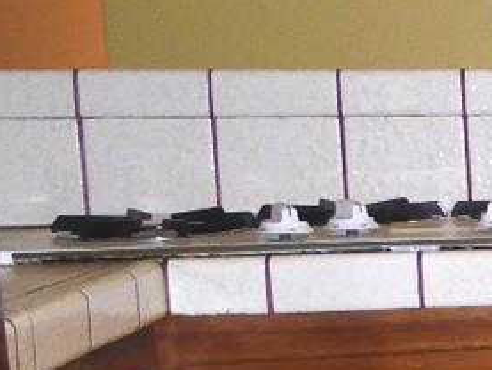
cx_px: 1298
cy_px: 368
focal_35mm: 130
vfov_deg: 11.3
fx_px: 1849
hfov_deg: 11.5
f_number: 3.3
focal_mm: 4.3
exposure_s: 1/50
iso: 100
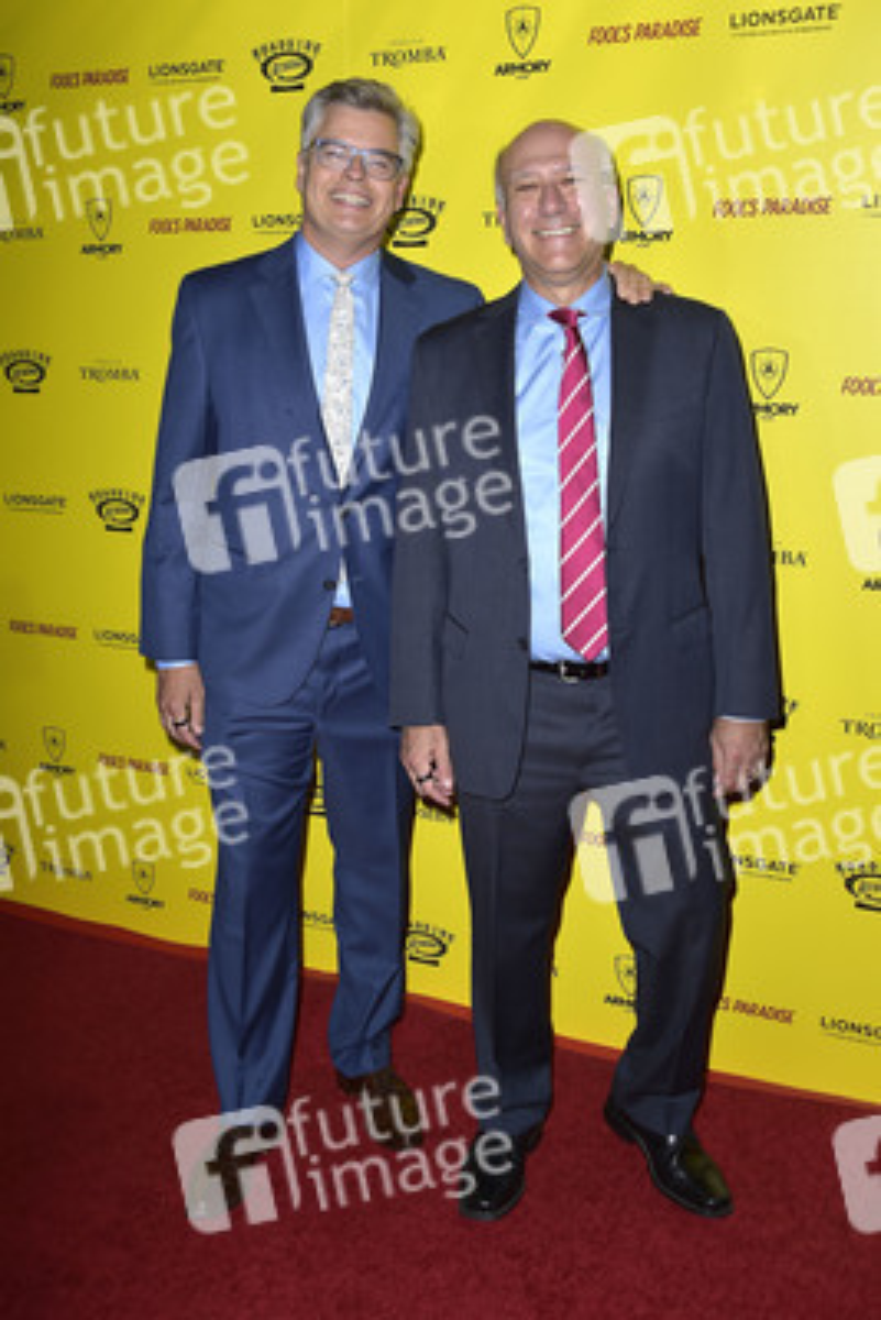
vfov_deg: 54.4
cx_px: 440
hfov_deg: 37.9
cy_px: 660
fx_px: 1284
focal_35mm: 35
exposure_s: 1/250
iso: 250
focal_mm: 35
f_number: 6.3
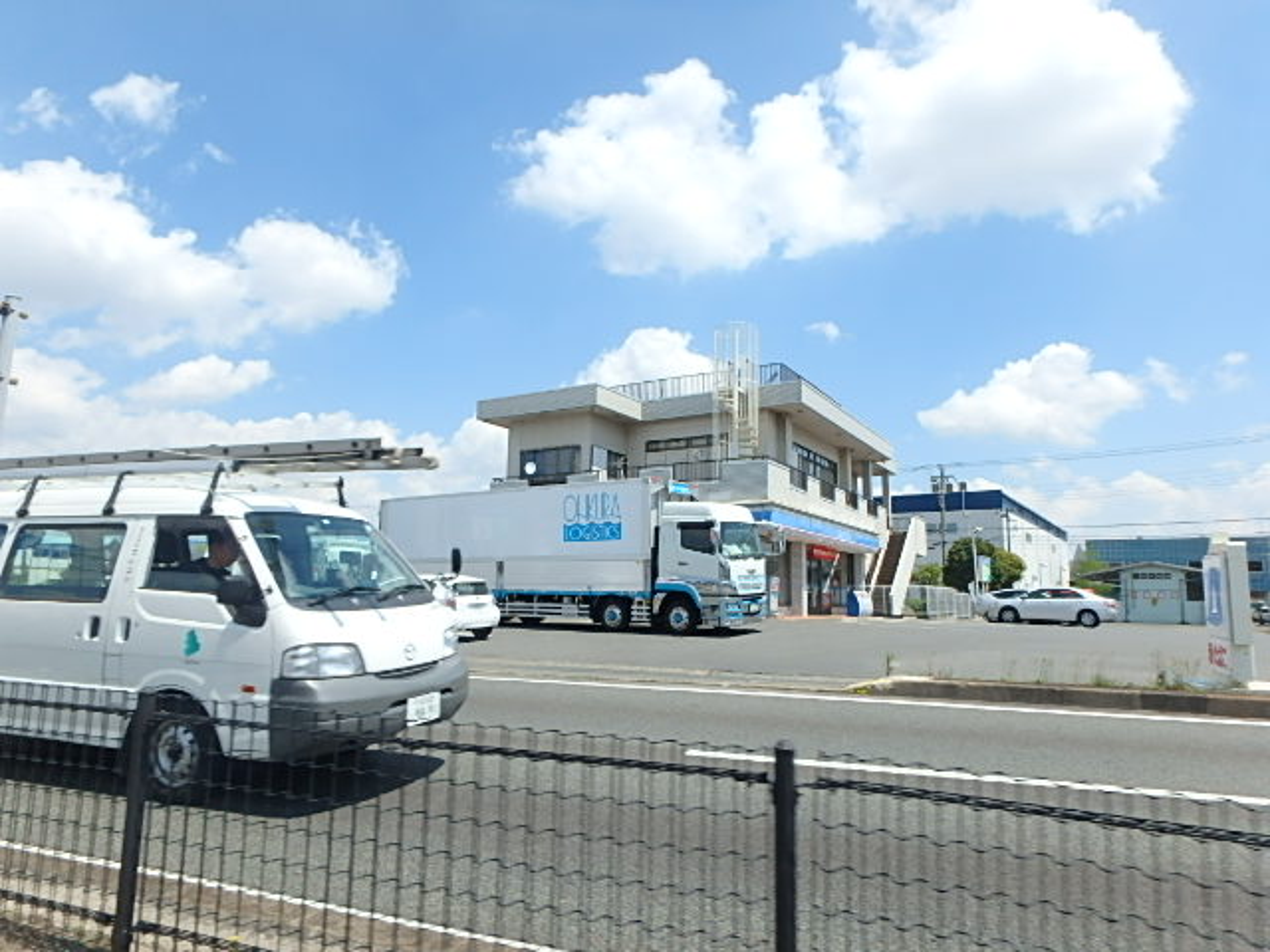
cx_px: 635
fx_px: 770
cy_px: 476
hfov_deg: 79.0
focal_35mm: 21
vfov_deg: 63.4
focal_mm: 3.7
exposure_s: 1/400
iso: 125
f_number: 6
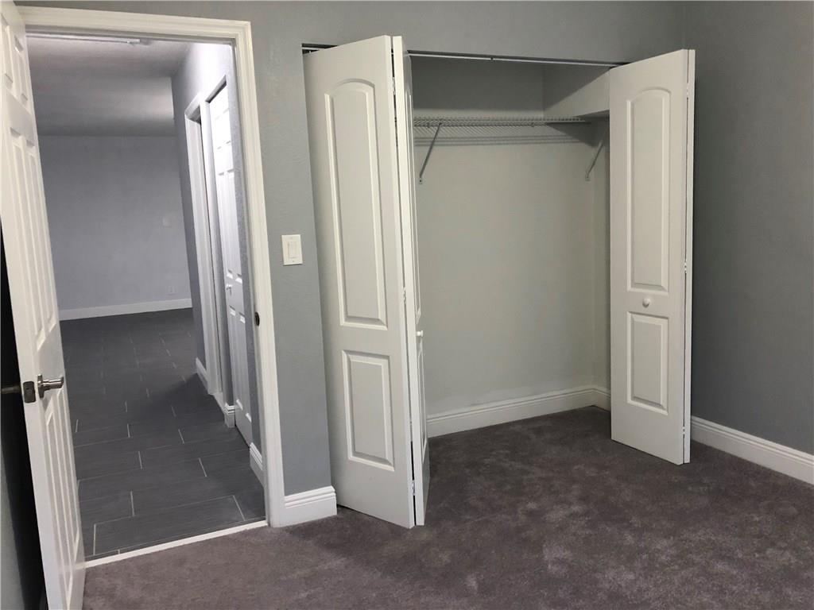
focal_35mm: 29
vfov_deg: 48.2
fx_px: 682
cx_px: 407
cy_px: 305
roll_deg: +1.9
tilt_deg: -8.4
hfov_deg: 61.7
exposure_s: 1/15
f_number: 1.8
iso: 64
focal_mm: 3.99
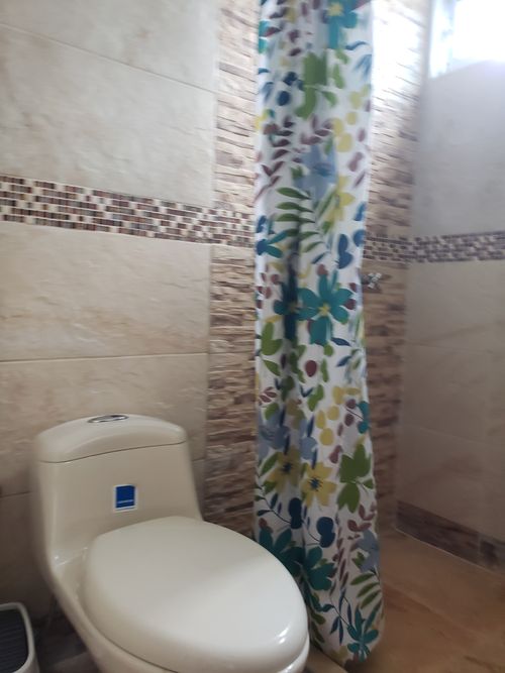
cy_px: 336
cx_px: 252
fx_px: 506
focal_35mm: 26
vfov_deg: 67.3
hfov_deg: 53.0
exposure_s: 1/24
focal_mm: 4.3
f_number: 2.4
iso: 250
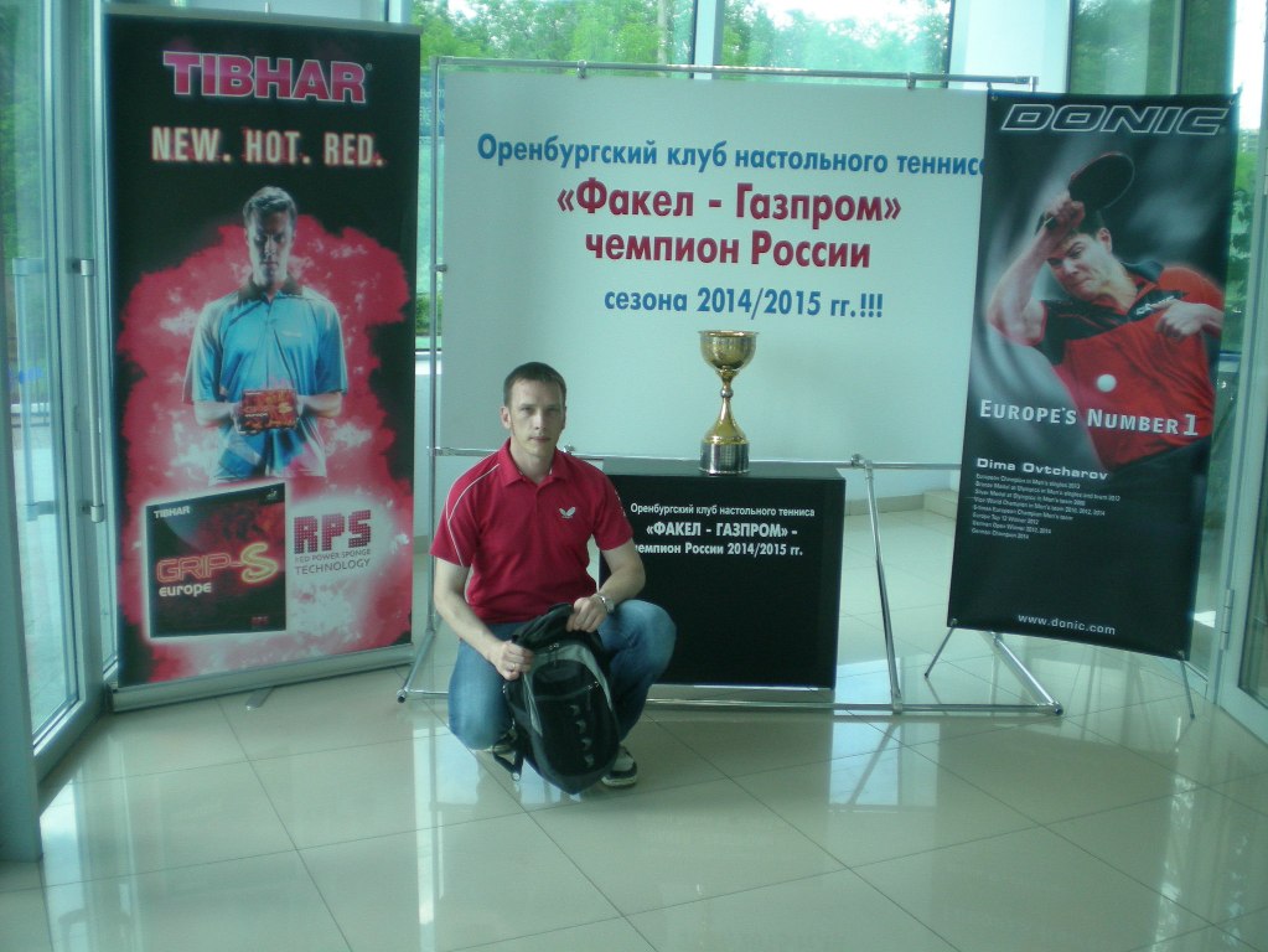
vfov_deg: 37.7
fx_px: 1392
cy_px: 476
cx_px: 634
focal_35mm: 38
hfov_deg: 49.0
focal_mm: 6.3
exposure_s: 1/58.1
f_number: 3.1
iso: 118
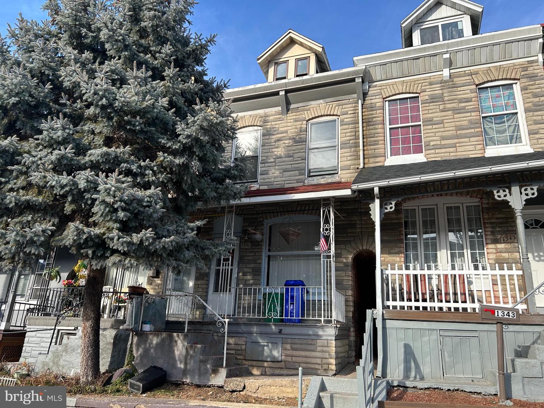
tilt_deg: +18.8
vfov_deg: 53.1
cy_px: 204
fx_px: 409
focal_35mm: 26
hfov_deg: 67.3
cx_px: 272
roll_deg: -2.4
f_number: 1.5
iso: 50
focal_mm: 5.7
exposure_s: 1/1488
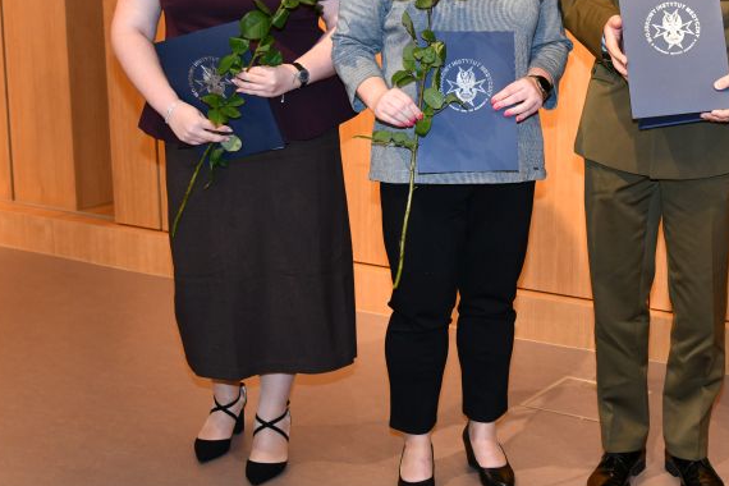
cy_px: 119
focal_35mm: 72
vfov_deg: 18.8
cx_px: 592
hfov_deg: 27.5
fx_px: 1458
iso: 900
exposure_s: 1/60
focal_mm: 38
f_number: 4.5
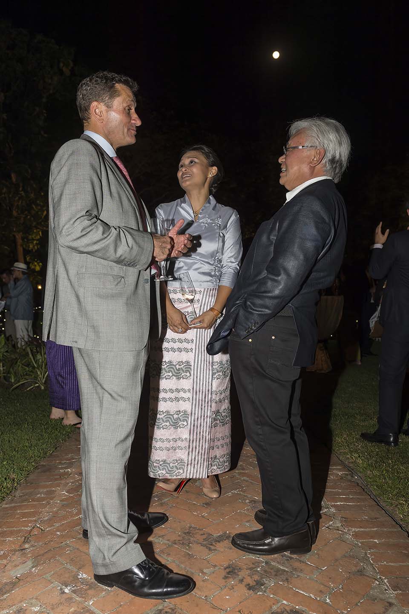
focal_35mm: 24
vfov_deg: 73.8
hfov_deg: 53.1
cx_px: 204
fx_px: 409
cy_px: 307
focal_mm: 24
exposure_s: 1/60
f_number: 5.6
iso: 400
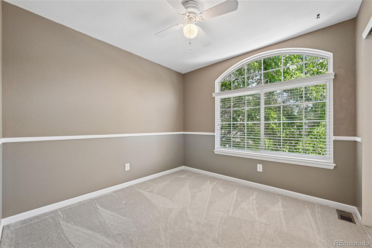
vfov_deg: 81.2
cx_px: 186
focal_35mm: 14
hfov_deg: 104.3
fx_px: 145
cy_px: 124
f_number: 10
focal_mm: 14
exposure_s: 1/8
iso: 400
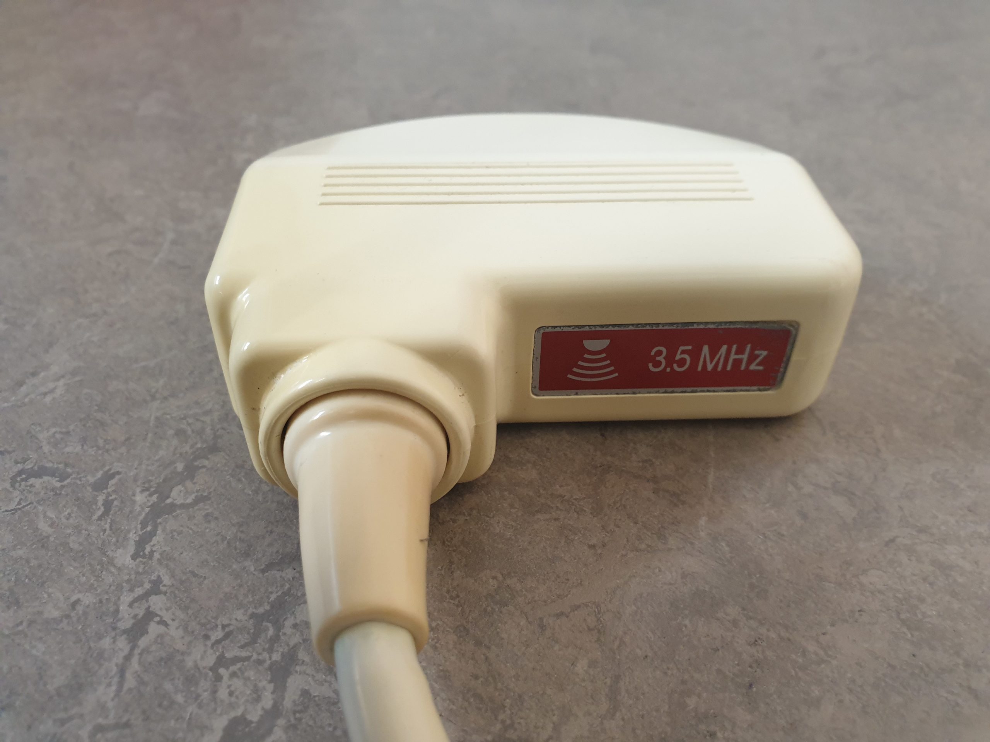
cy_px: 371
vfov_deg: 53.1
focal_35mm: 26
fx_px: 744
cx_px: 495
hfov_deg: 67.3
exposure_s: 1/50
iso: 250
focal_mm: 4.3
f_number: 2.4
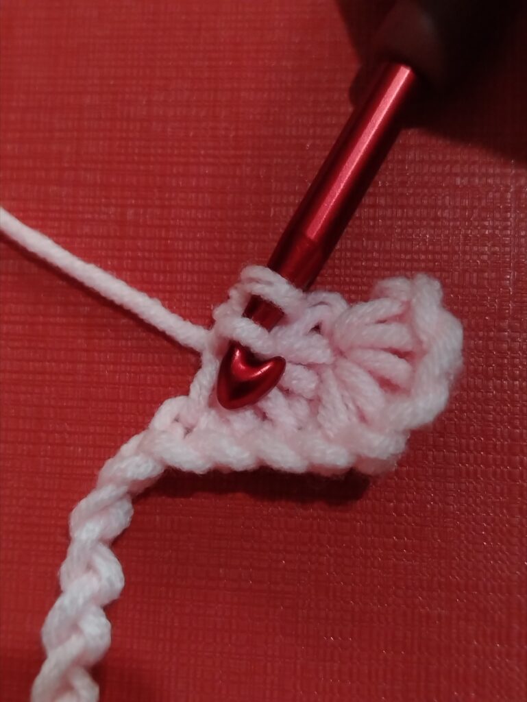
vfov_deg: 39.6
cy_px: 351
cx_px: 264
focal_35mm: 48
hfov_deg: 30.3
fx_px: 974
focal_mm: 5.25
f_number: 1.75
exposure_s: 1/50
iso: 5372
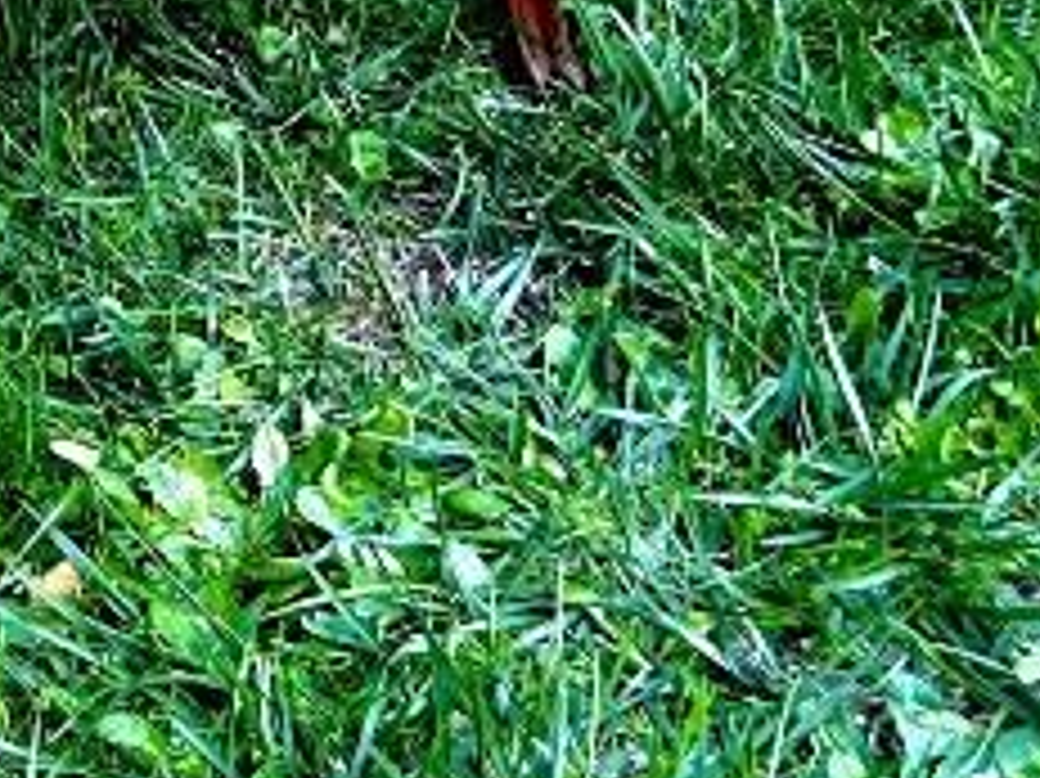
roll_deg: -3.0
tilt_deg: -32.7
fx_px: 4054
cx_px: -392
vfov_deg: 10.4
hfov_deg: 13.9
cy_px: -585
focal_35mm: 135
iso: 40
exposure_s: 1/220
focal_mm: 5.7
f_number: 1.5
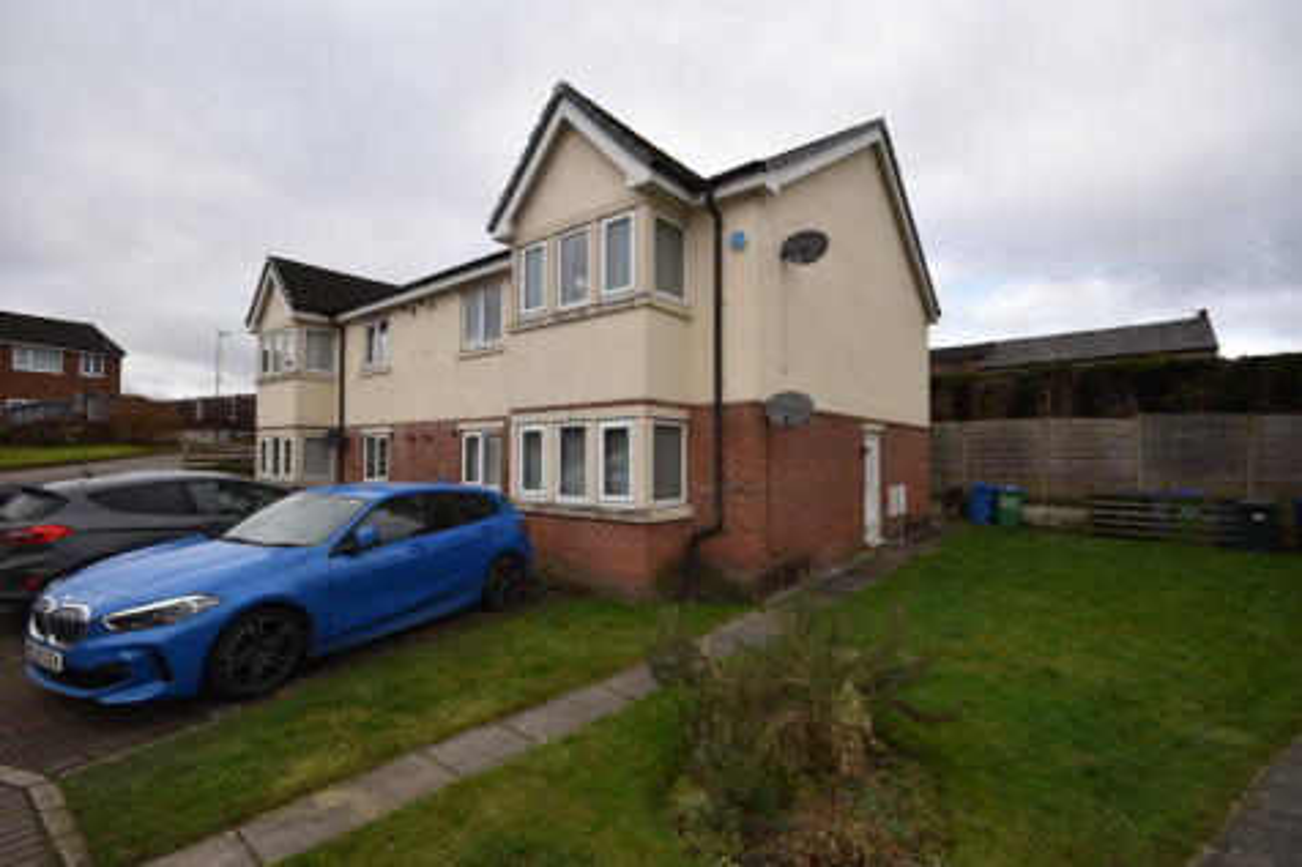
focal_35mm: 15
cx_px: 651
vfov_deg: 77.3
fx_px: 542
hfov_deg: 100.4
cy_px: 434
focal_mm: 10
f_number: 5.6
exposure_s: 1/200
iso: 100
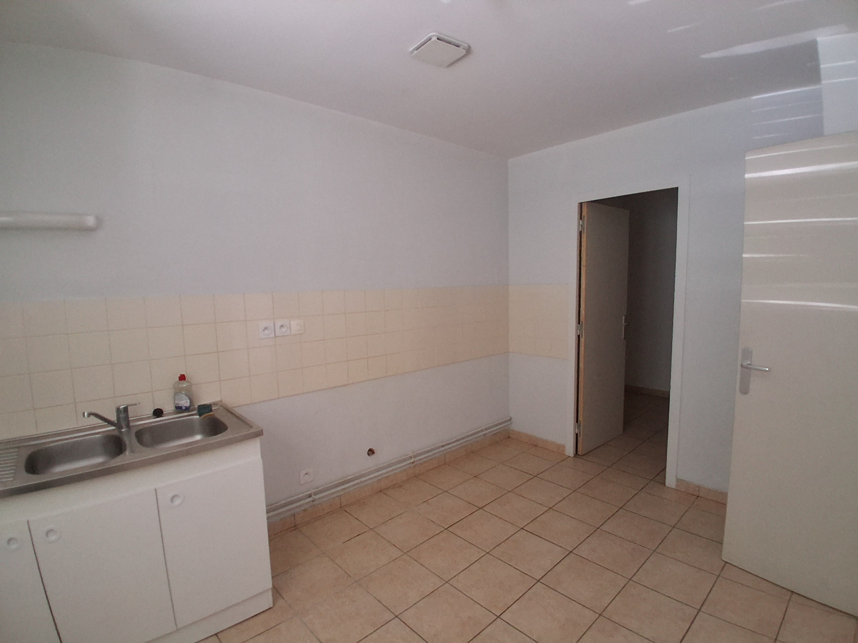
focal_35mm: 17
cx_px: 429
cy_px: 322
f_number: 2.2
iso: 400
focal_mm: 1.4
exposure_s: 1/24
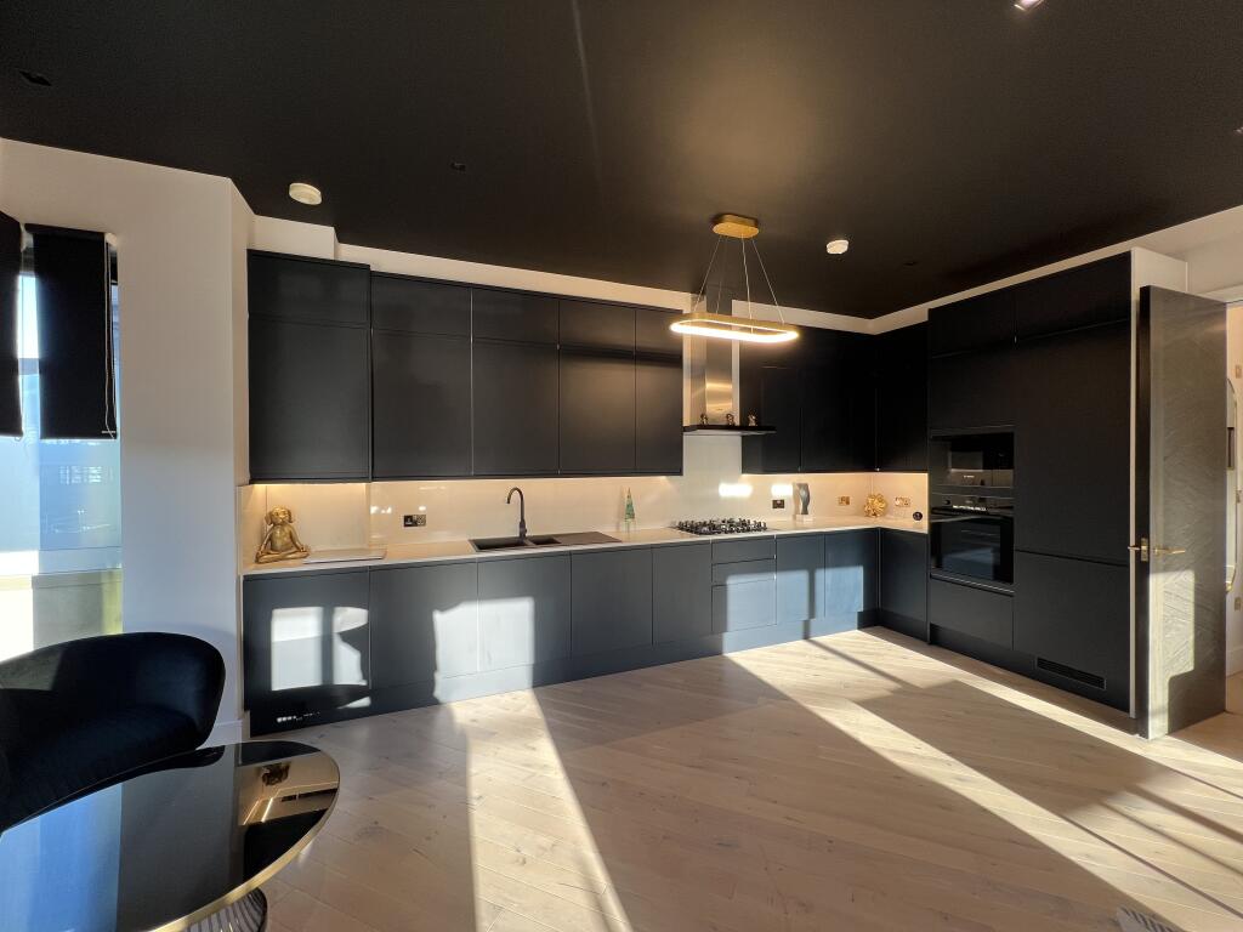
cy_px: 466
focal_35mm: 13
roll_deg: +0.2
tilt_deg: -1.1
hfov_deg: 106.2
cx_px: 622
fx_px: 467
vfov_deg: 89.9
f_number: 1.8
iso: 80
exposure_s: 1/100
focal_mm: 1.57
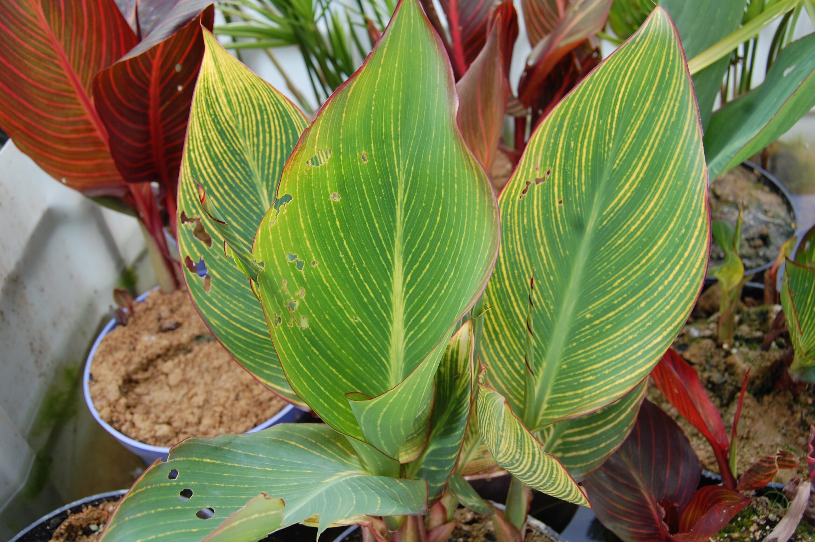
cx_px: 408
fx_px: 780
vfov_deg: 38.3
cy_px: 271
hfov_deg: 55.1
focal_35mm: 34
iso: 200
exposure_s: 1/160
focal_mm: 23
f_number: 6.3
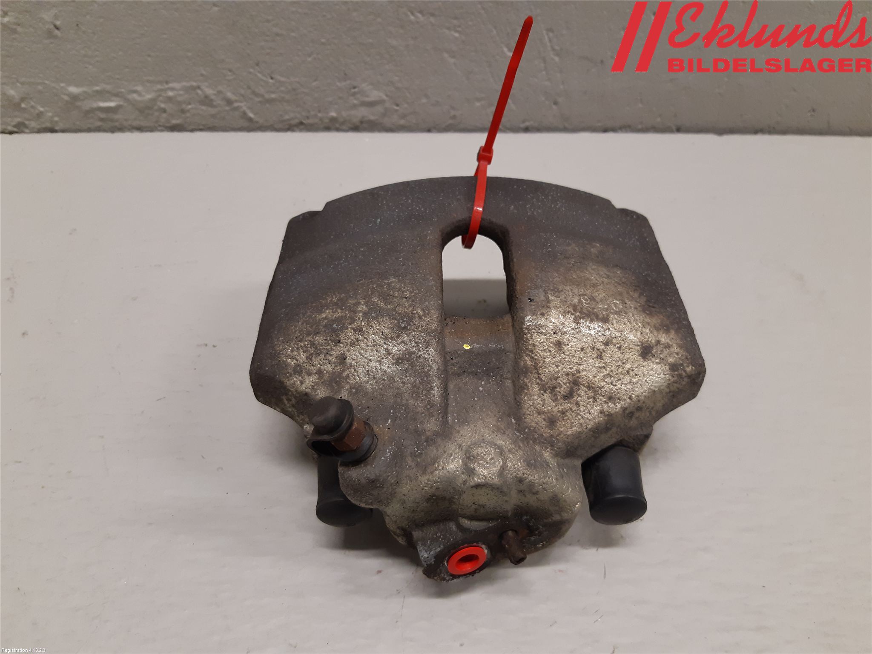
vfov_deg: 53.1
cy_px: 327
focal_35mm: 26
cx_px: 436
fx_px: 655
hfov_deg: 67.3
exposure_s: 1/50
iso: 160
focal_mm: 3.93
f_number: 1.7
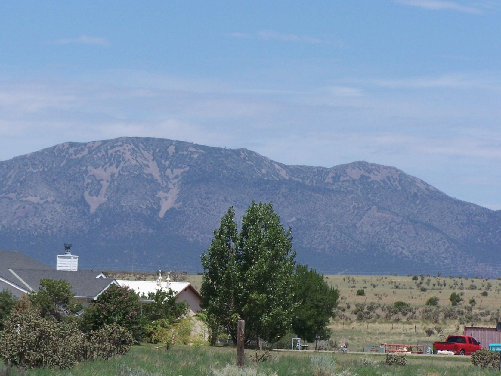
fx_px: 3184
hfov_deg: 9.0
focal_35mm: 220
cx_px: 158
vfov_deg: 6.8
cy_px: 219
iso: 80
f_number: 4.5
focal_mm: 26.4
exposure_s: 1/750
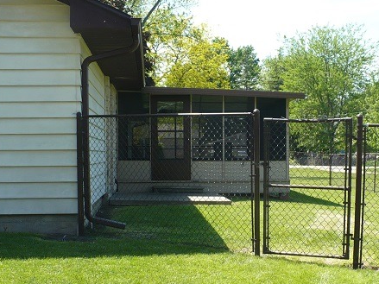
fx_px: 591
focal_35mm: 54
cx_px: 250
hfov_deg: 35.2
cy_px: 204
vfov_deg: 26.8
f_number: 2.8
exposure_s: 1/500
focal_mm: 6.1
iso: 100
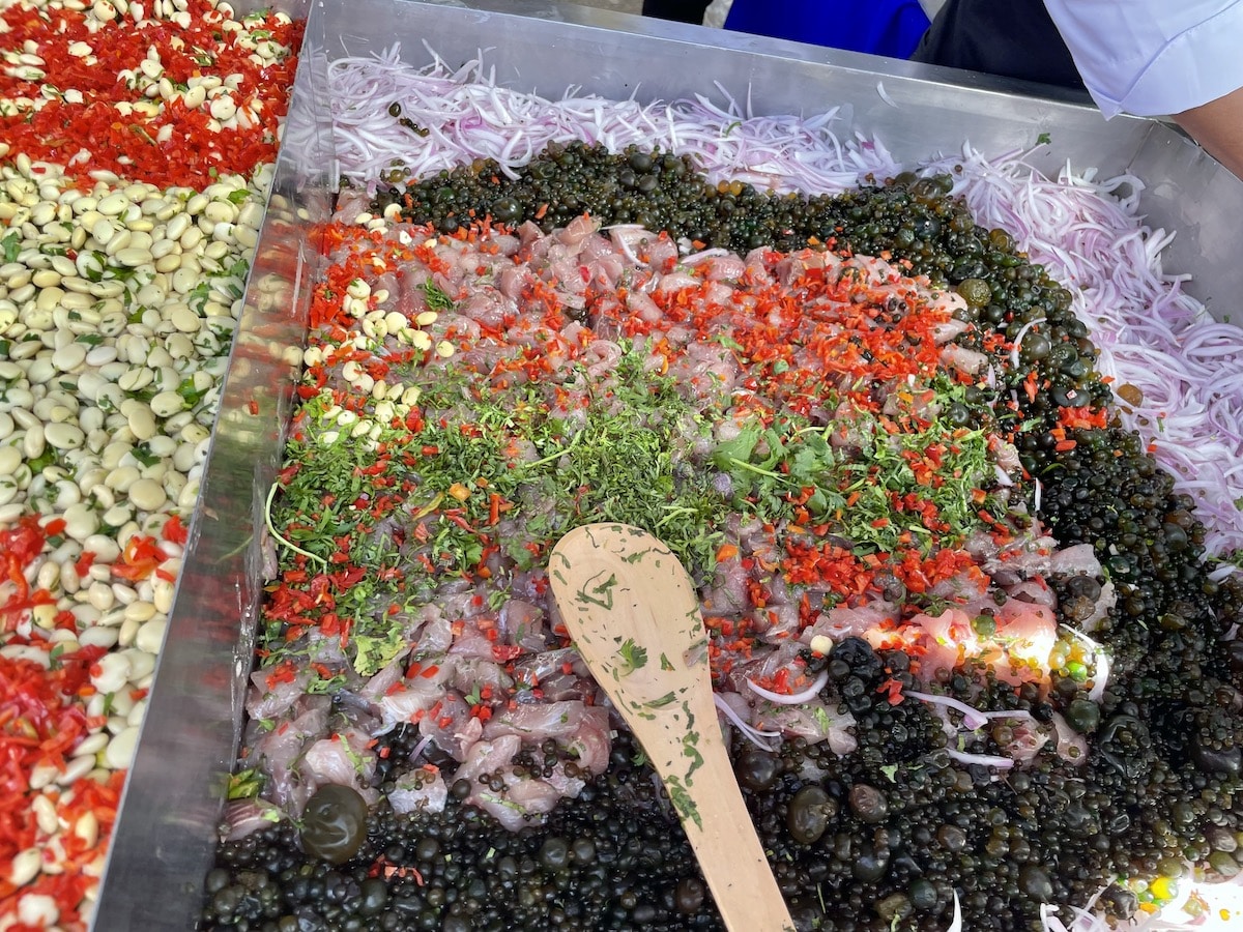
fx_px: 934
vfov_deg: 53.1
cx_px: 622
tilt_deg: -51.4
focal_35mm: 26
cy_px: 466
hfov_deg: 67.3
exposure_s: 1/125
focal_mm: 4.2
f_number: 1.6
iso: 32
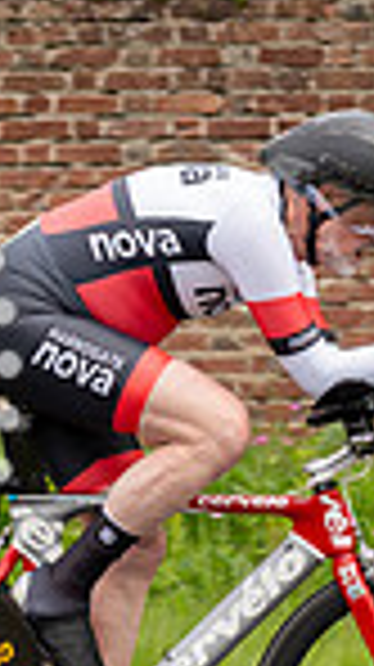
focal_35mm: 310
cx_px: 297
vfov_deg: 7.0
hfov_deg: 3.9
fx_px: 5478
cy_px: 212
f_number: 3.5
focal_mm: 70
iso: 200
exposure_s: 1/1000
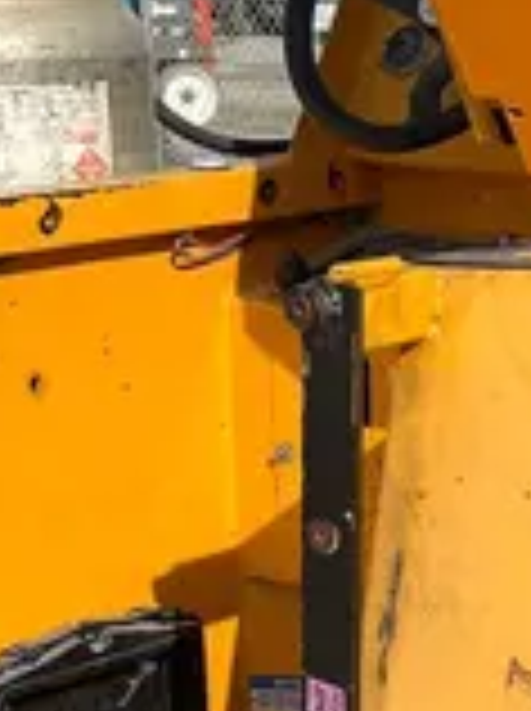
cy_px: 686
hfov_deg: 11.6
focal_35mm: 121
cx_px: 828
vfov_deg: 16.0
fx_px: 2482
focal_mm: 5.1
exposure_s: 1/4484
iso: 50
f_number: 1.6
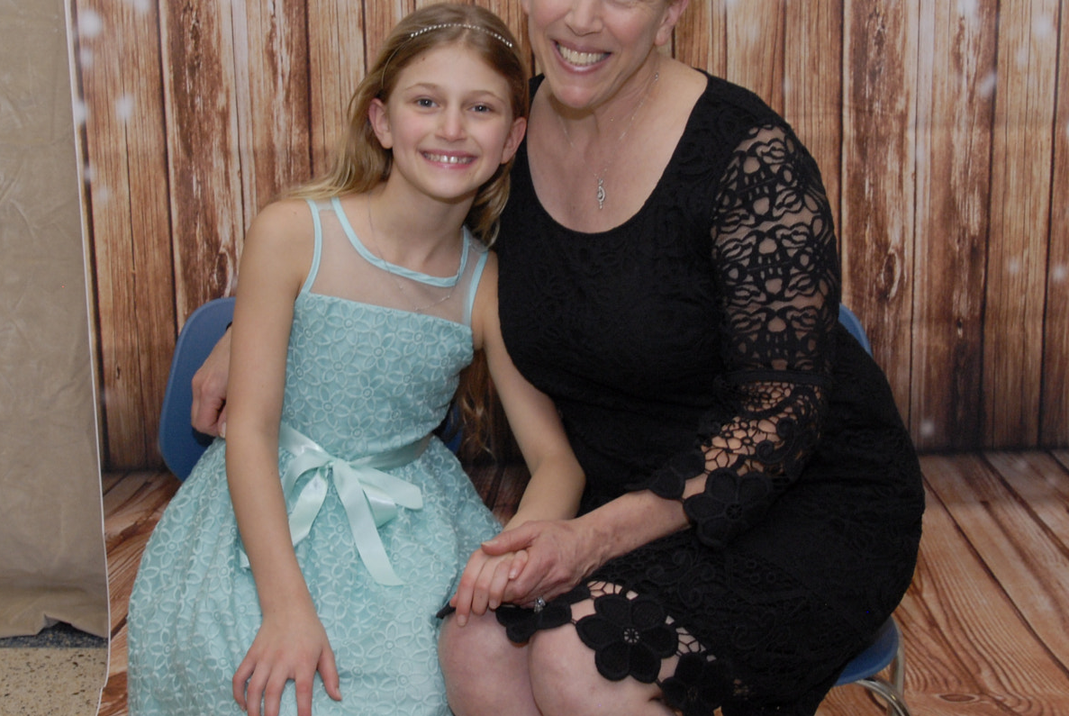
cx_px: 478
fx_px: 2077
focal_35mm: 70
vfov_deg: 19.6
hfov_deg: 28.8
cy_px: 329
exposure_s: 1/80
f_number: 10
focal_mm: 27
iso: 500
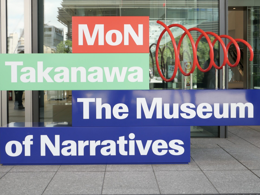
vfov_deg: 35.1
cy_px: 98
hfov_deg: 45.8
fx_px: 308
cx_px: 130
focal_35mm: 41
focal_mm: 18.6
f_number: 4
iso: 200
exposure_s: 1/125
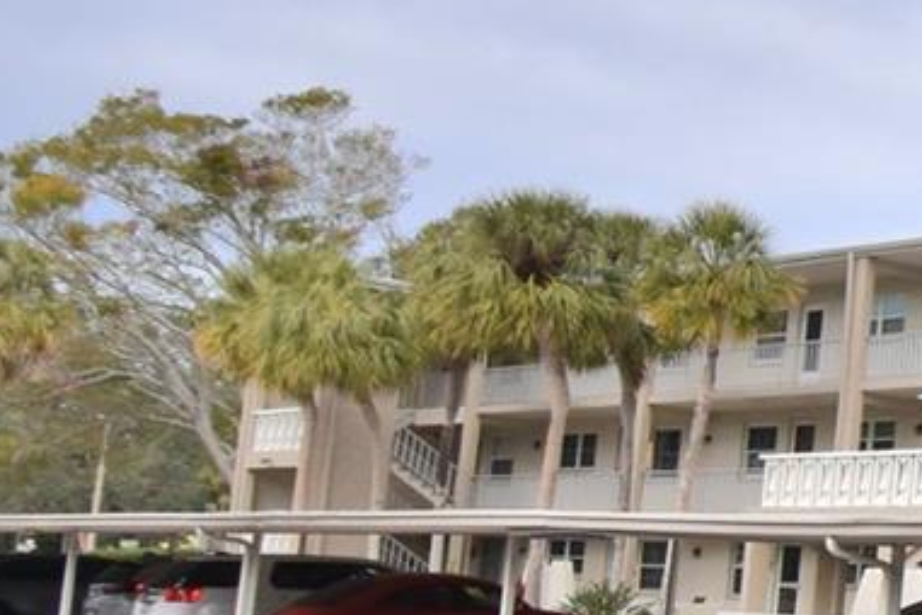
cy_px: 380
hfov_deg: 21.8
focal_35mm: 63
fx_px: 1613
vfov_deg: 21.5
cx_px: 1614
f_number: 9
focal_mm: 10
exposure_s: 1/323
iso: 200
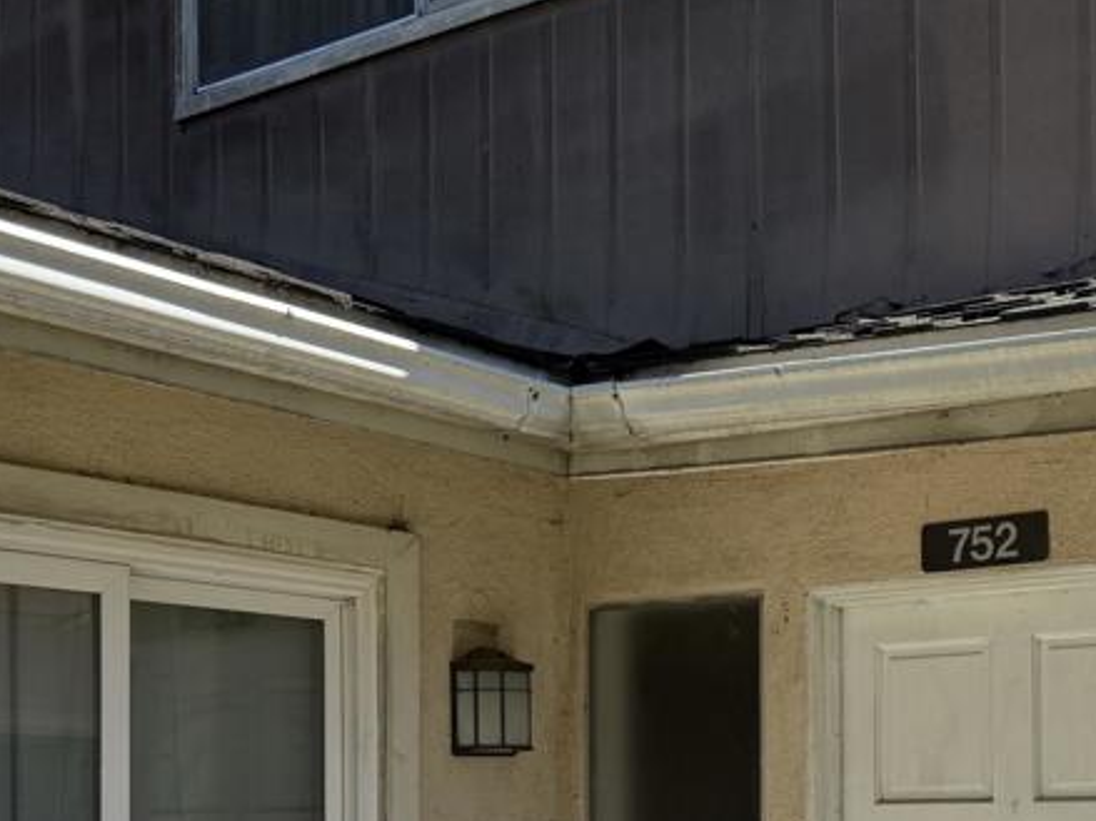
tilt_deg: +0.1
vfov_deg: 25.1
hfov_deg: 32.9
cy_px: 774
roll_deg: -0.3
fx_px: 1773
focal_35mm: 56
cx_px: 949
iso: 80
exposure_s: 1/4405
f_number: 1.78
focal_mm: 6.76
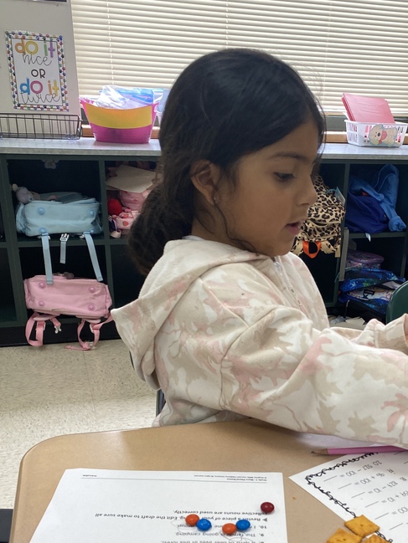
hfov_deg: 34.7
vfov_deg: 44.2
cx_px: 280
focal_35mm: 41
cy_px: 412
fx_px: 644
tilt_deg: -27.6
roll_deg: -2.7
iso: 64
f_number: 1.8
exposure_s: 1/60
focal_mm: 4.25
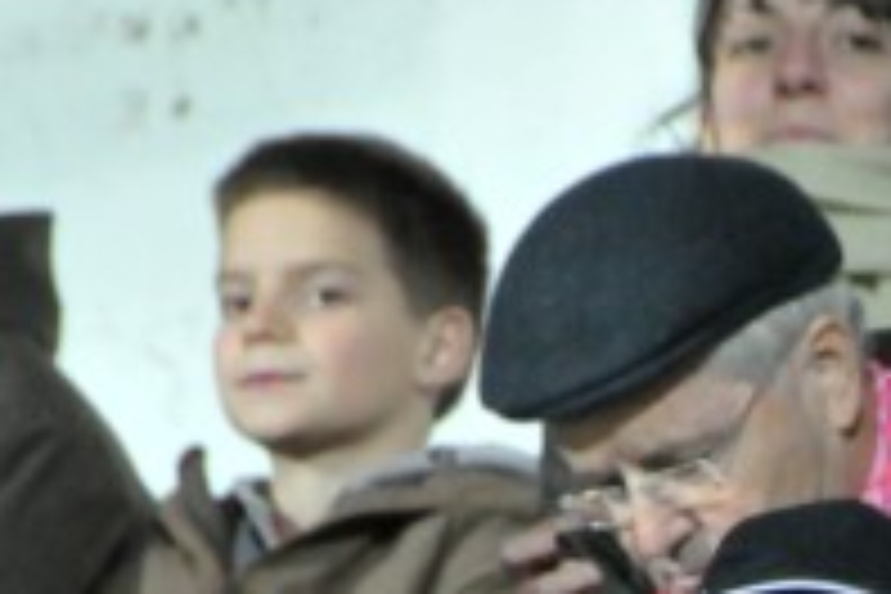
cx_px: 994
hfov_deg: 1.9
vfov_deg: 1.3
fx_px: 26208
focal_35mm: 1059
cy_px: 992
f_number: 5.6
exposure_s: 1/25
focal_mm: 200
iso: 3200
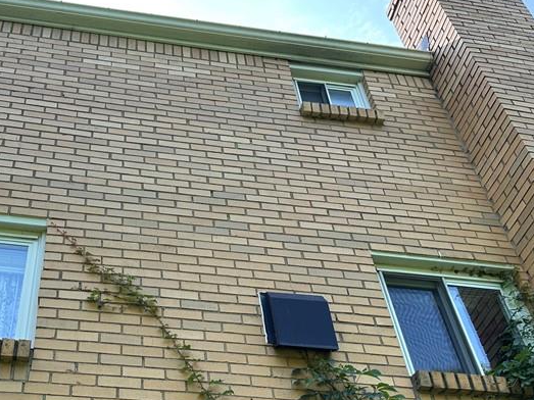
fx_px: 725
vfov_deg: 30.4
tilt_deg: +43.0
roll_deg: +2.2
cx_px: 160
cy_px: 297
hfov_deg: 39.7
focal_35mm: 47
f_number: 1.78
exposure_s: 1/785
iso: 80
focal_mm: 6.86
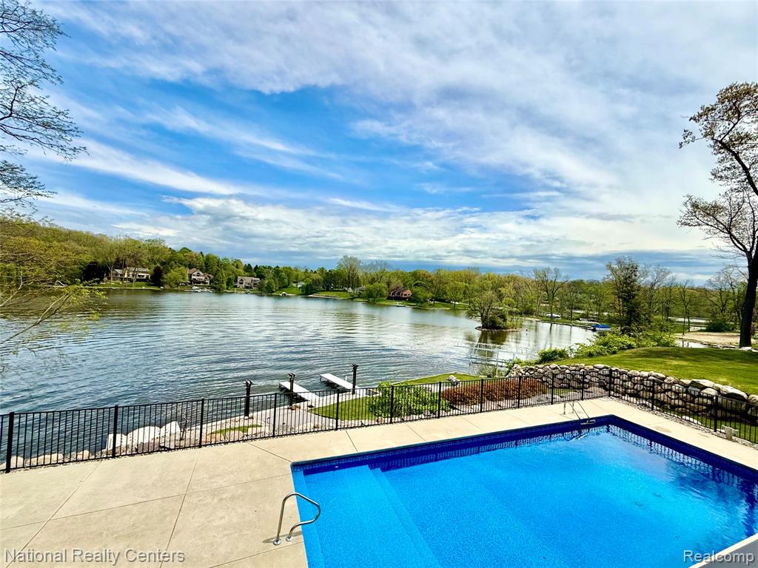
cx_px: 379
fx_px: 307
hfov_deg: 102.1
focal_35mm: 14
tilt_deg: +1.6
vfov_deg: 85.7
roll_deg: -3.0
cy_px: 284
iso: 50
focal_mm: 2.22
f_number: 2.2
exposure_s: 1/3891
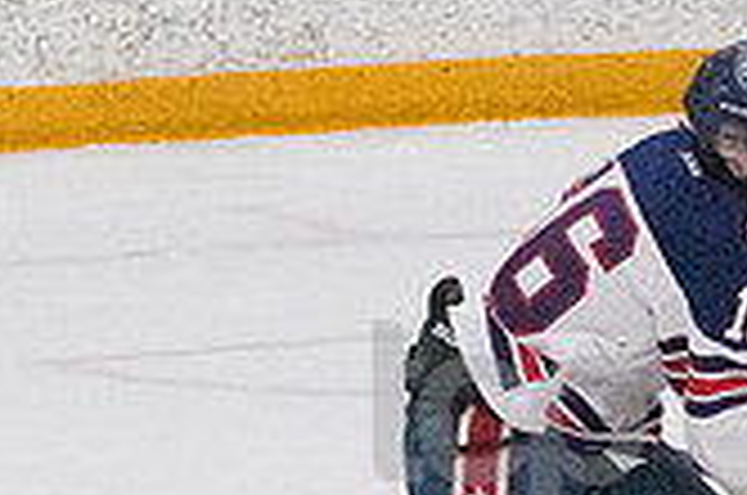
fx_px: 16299
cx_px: 508
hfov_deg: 2.6
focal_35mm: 787
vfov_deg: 1.7
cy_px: 482
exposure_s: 1/1600
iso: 8000
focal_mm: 150
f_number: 5
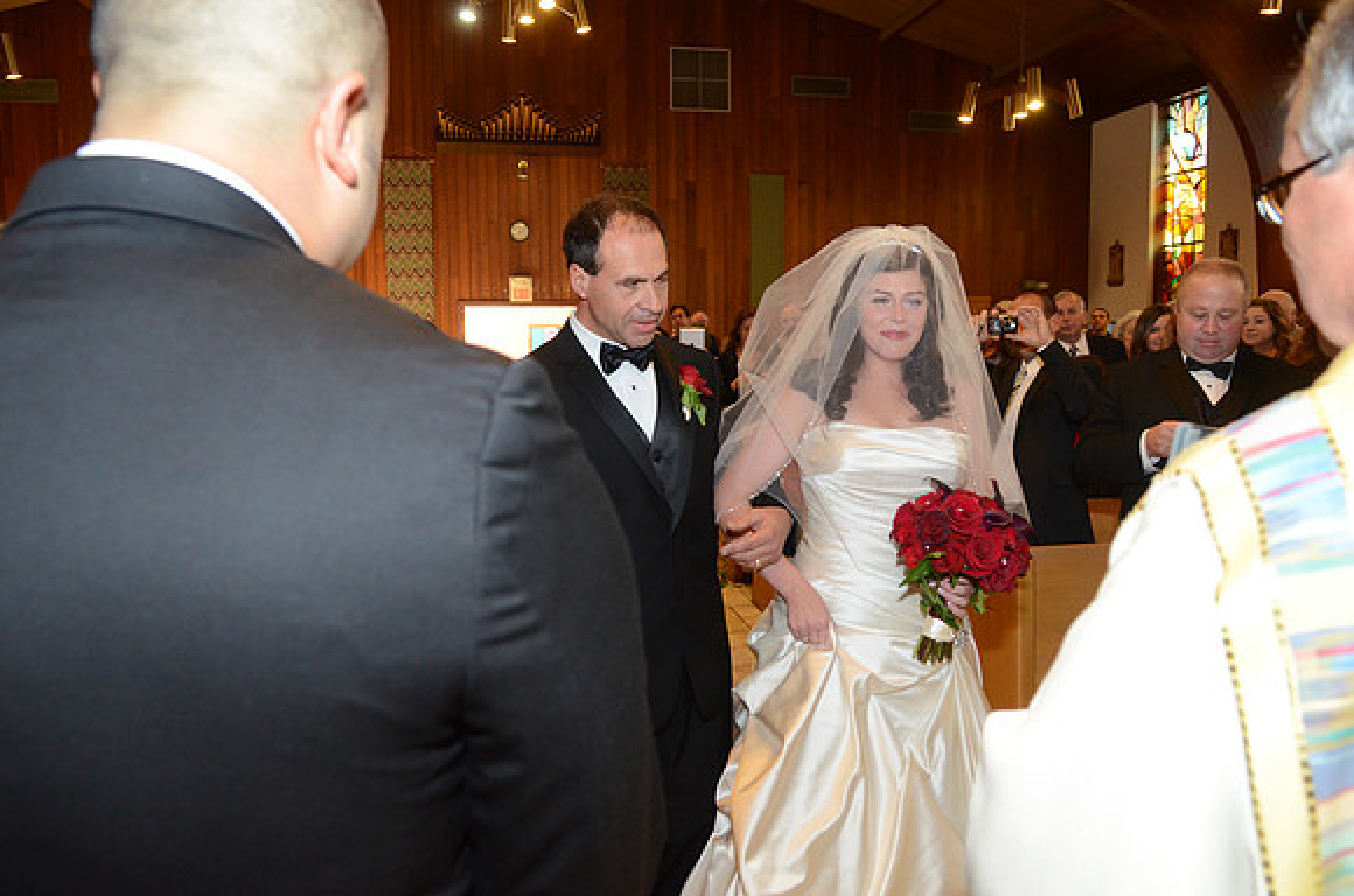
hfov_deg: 70.6
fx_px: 957
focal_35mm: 26
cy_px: 448
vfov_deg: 50.2
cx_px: 677
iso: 1600
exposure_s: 1/80
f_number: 4
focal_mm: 17
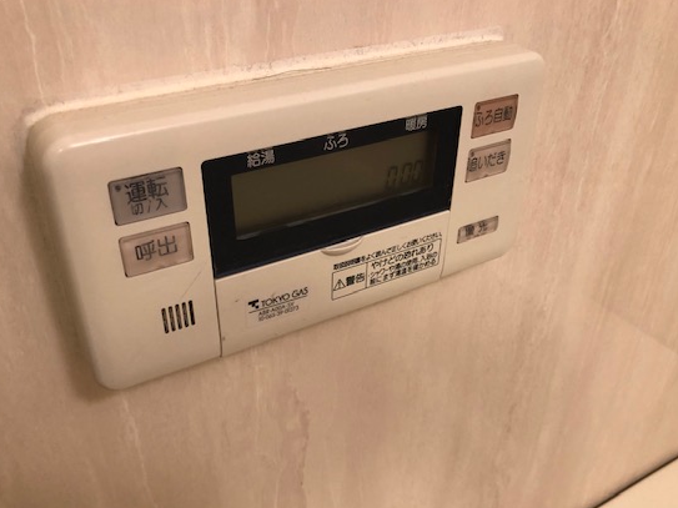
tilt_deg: -33.5
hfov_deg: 55.4
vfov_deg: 42.8
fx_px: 646
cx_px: 343
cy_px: 292
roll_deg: +1.1
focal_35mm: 33
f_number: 1.8
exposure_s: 1/17
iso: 50
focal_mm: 3.99
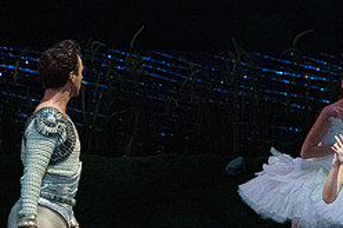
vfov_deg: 1.8
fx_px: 7369
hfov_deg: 2.7
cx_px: 277
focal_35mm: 774
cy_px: 154
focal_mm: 291
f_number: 5.6
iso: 8000
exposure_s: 1/250
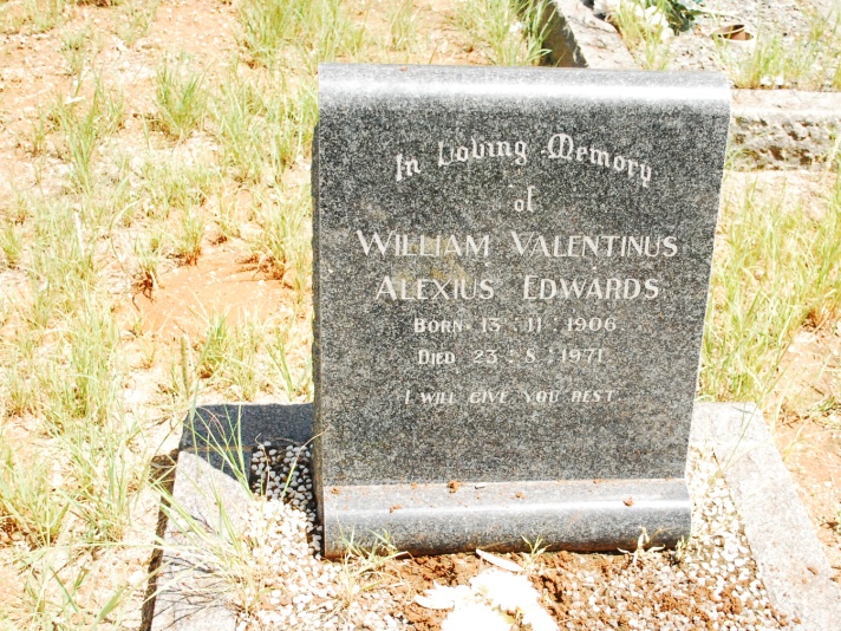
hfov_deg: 35.3
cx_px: 530
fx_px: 1312
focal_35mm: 54
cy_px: 348
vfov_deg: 27.0
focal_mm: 26
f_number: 4.2
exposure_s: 1/4000
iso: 1600
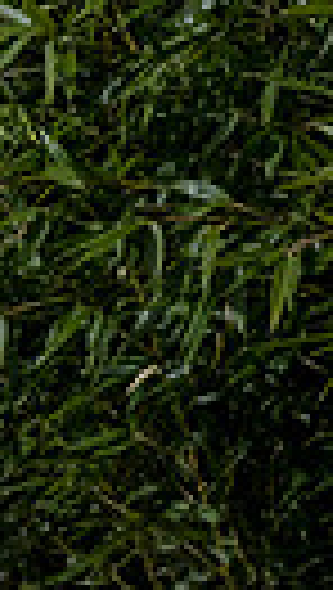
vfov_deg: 4.4
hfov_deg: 2.5
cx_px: -940
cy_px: 281
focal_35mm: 487
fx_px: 7620
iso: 400
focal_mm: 105
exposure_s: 1/1000
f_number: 7.1
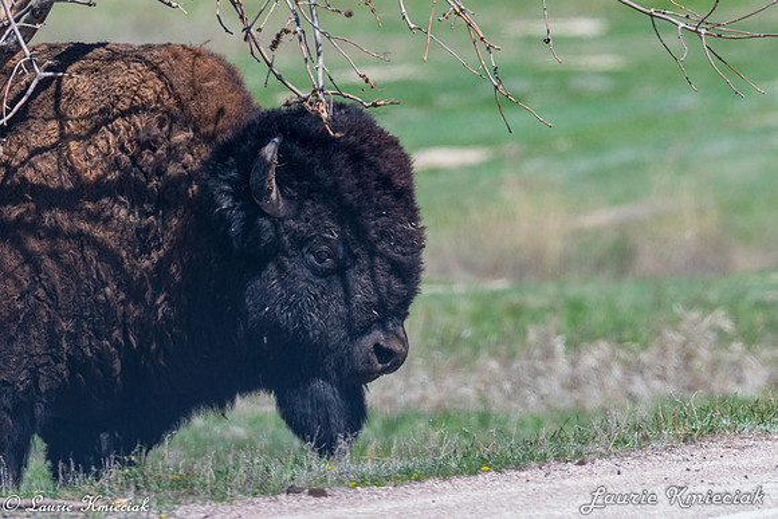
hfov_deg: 2.7
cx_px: 389
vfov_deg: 1.8
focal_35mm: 750
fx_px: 16211
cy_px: 260
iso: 1400
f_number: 8
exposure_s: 1/1600
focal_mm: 500
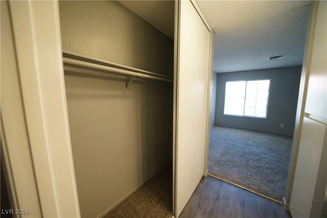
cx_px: 164
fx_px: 109
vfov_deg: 90.0
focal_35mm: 12
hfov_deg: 112.6
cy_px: 109
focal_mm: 12
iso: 6400
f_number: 6.3
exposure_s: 1/250
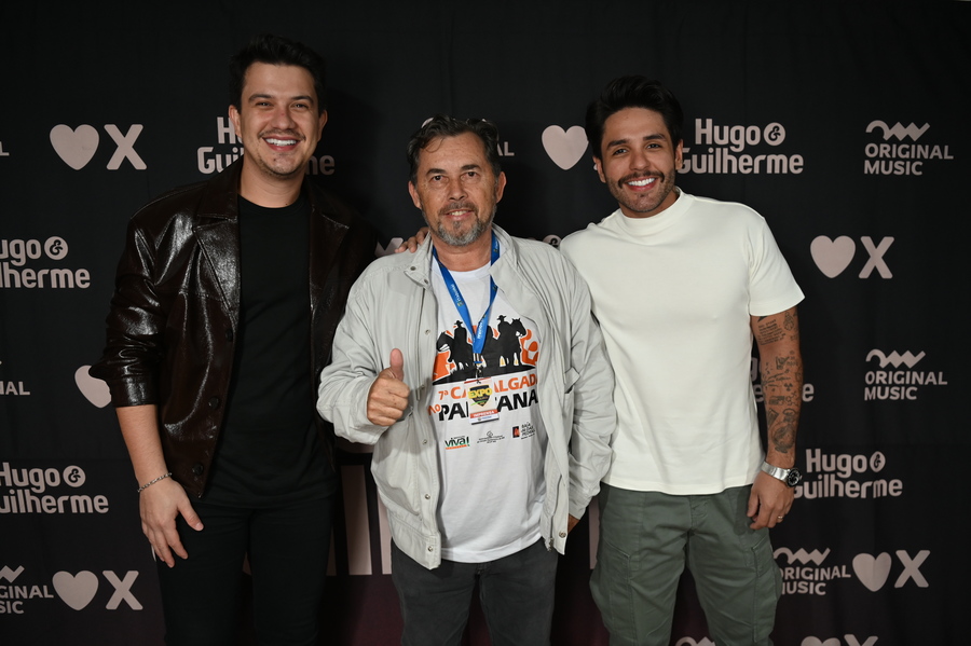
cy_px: 323
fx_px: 809
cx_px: 486
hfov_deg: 62.0
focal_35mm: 30
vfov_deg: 43.6
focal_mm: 30
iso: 900
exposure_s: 1/125
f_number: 2.8
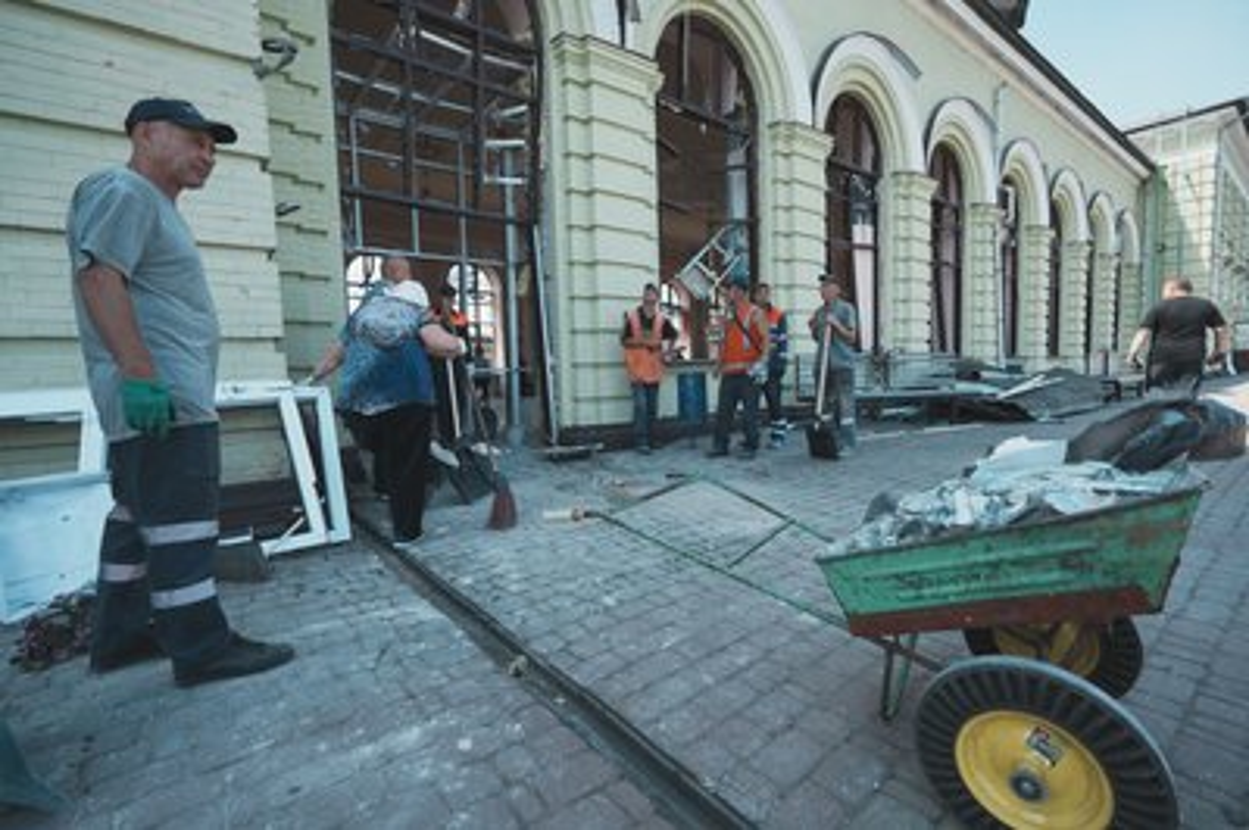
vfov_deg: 73.6
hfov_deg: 96.8
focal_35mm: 16
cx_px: 624
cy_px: 415
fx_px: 555
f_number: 6.3
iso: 100
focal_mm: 16
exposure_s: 1/160
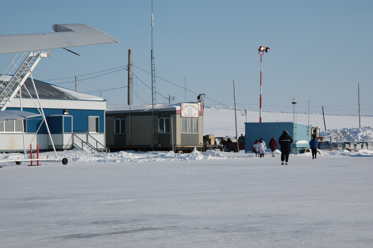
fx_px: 1087
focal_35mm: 105
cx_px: 186
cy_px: 124
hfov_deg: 19.5
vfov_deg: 13.0
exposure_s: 1/500
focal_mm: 70
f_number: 11
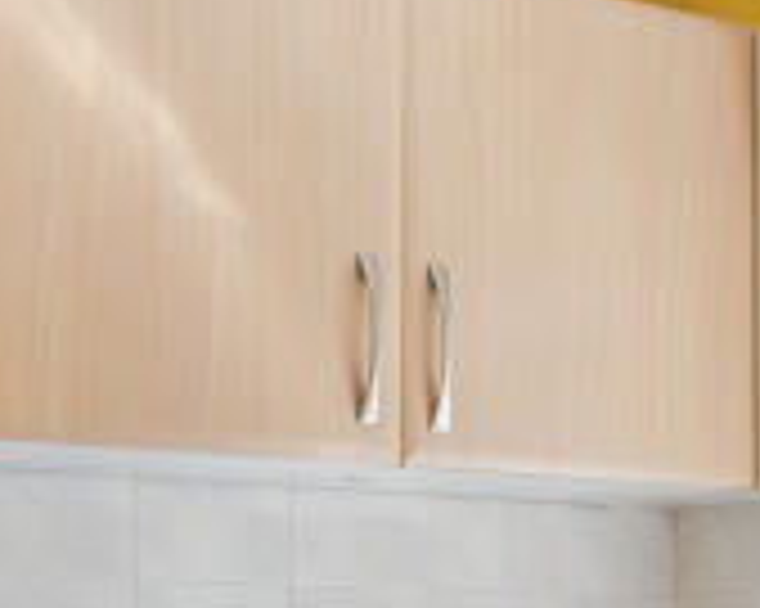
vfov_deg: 16.3
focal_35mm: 91
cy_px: 709
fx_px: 2046
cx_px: 571
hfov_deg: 20.9
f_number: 4
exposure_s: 1/100
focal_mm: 16
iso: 80
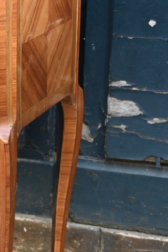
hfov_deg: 12.8
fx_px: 734
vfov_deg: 19.2
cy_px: 221
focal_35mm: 105
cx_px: -29
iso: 400
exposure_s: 1/200
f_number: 3.8
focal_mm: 28.5
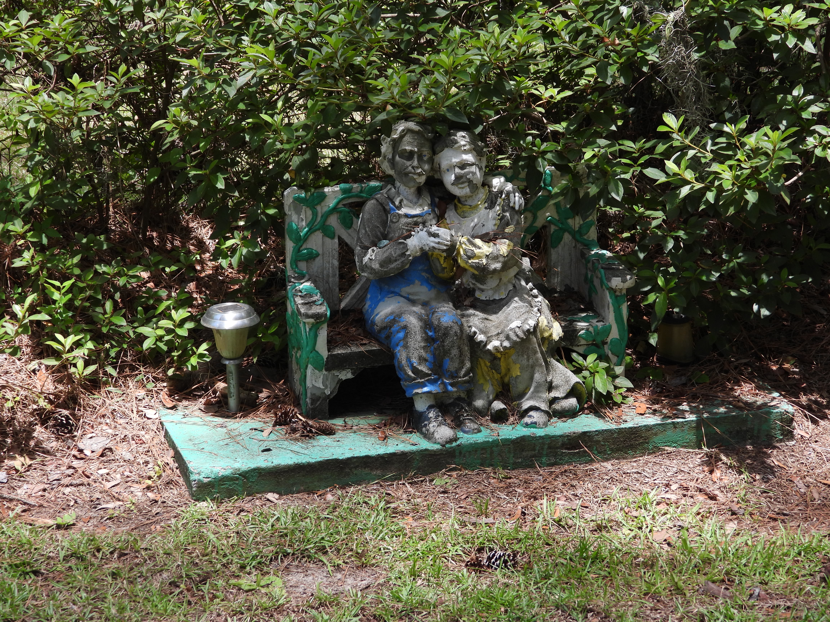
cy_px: 311
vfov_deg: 14.1
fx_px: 2518
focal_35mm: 105
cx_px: 415
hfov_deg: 18.7
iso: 100
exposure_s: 1/250
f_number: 4
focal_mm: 18.9
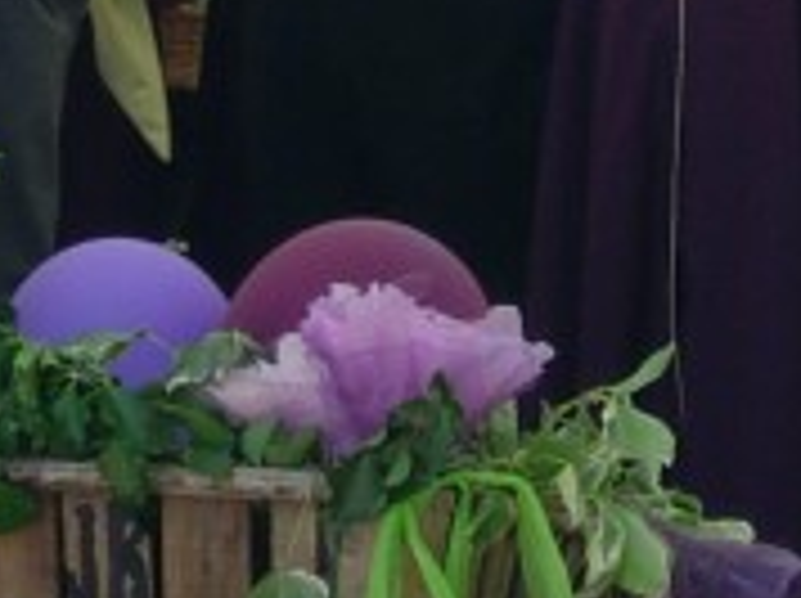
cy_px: -553
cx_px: 230
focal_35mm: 509
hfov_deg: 3.9
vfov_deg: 2.9
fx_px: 11762
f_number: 4.9
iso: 64
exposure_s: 1/87.9
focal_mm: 23.4
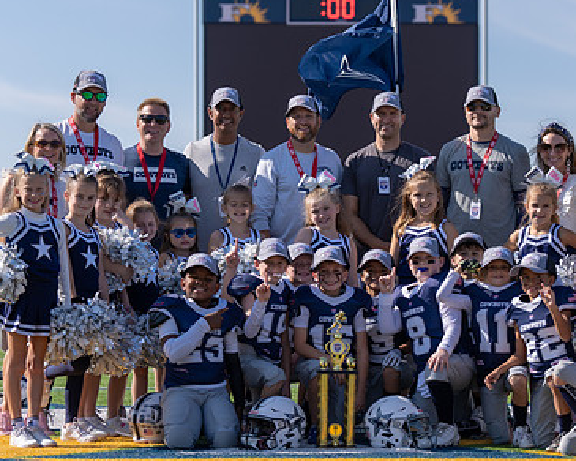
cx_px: 367
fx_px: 2506
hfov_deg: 13.1
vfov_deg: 10.5
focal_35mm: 147
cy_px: 244
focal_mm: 91
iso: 100
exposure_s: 1/1600
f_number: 3.5
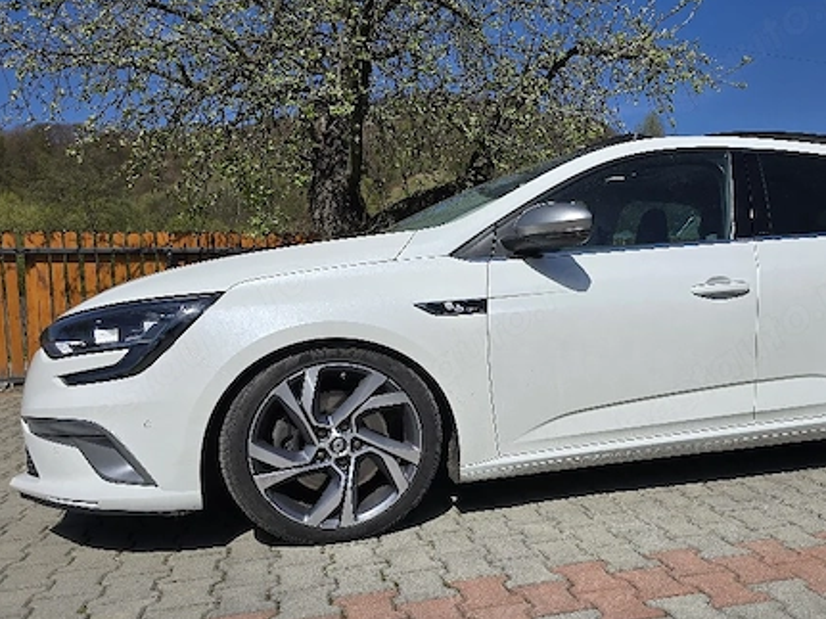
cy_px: 368
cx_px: 556
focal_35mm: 32
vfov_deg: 43.9
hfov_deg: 55.6
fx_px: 763
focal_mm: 6.3
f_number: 1.7
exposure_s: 1/2000
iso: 12
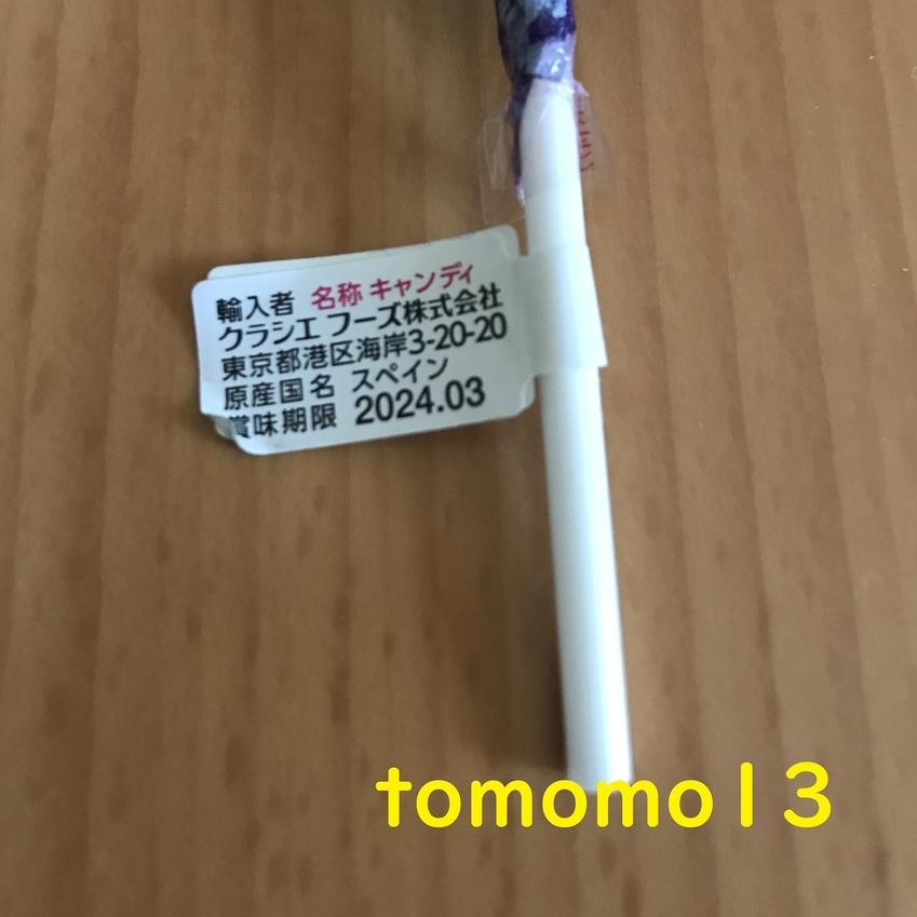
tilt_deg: -71.1
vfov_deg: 46.1
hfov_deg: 47.2
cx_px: 459
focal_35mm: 35
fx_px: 1049
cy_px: 271
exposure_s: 1/15
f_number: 1.8
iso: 100
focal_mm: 3.99
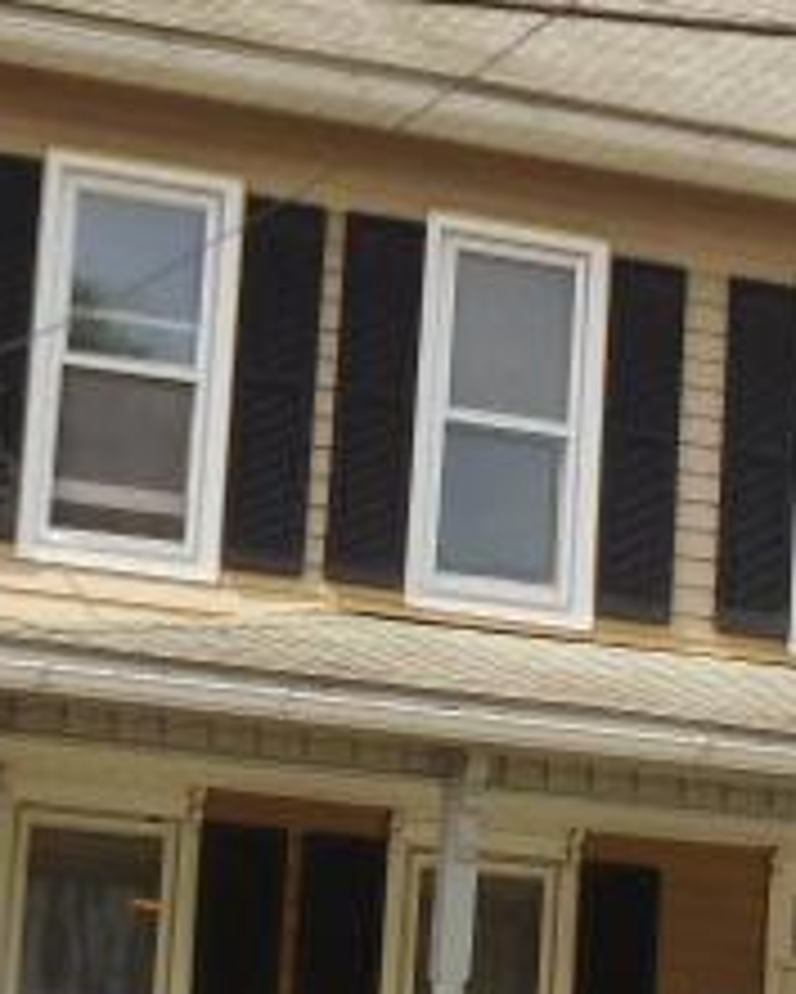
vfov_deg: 15.1
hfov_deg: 12.1
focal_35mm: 127
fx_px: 3737
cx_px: 531
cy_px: 684
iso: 125
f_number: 4
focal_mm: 8
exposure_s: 1/800
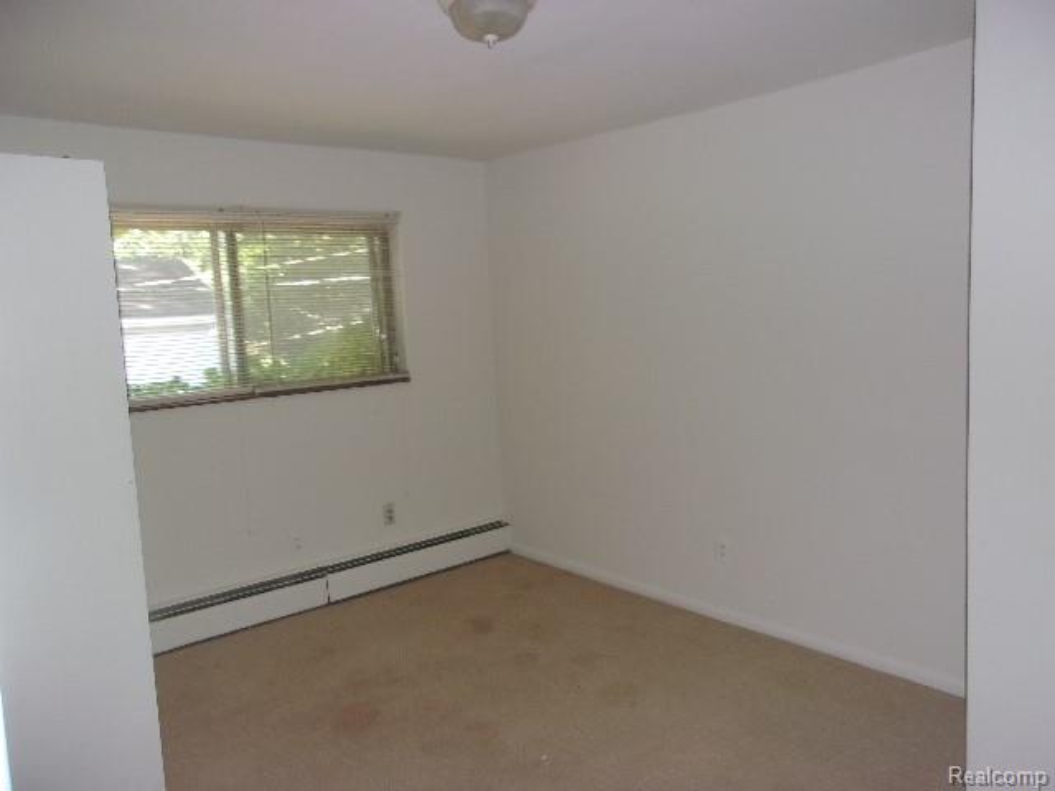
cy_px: 396
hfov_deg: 65.3
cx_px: 528
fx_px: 823
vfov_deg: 51.4
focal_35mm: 27
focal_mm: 4.9
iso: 200
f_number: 3
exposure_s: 1/34
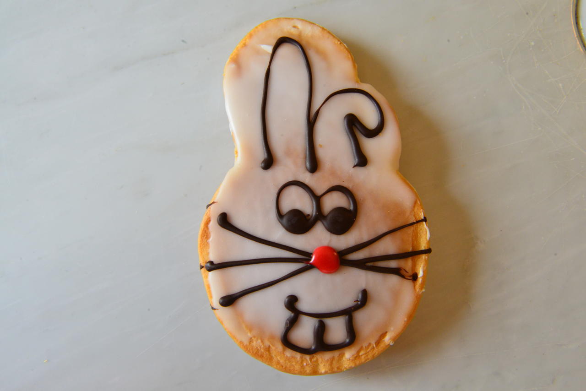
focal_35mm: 34
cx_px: 293
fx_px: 554
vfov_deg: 38.9
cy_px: 196
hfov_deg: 55.8
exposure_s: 1/30
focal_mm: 34
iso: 2500
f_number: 16
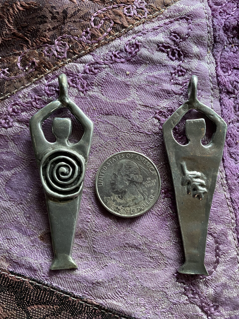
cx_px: 120
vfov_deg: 67.3
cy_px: 160
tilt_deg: -84.4
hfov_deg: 53.1
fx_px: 239
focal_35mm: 26
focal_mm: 4.25
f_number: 1.8
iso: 400
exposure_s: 1/60
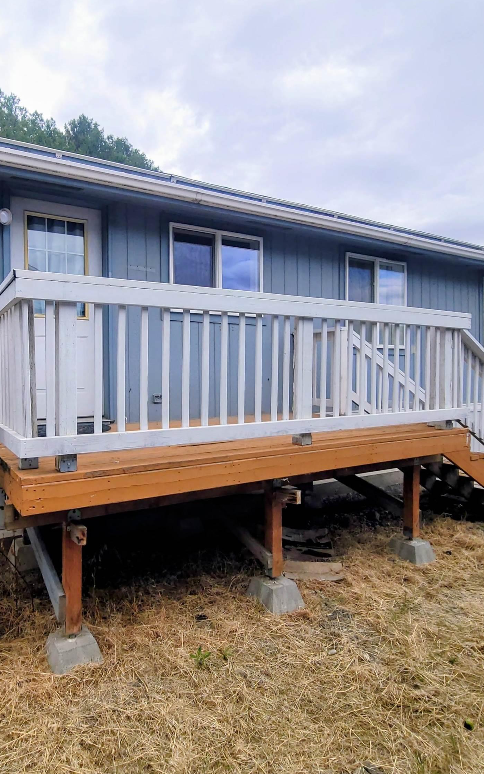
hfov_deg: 60.5
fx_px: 401
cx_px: 155
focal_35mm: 19
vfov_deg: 88.0
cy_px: 381
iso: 64
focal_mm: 2.2
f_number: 2.2
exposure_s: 1/1554
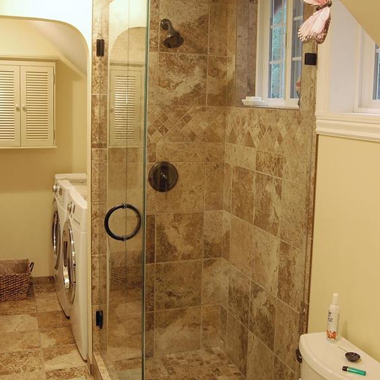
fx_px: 509
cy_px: 156
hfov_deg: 40.8
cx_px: 216
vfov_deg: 40.8
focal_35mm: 41
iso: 800
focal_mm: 18
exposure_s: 1/20
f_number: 6.3
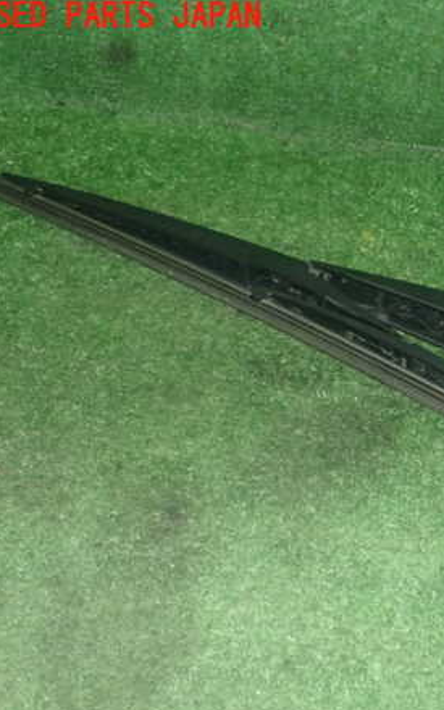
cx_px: 452
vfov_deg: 38.9
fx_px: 1007
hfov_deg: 23.7
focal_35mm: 52
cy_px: 360
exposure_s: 1/40
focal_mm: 6.37
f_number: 7.1
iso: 800
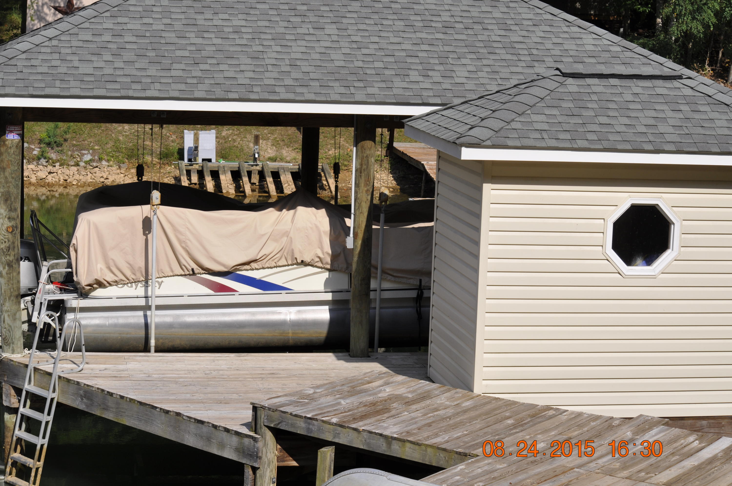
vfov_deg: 16.5
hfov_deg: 24.6
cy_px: 243
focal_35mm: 82
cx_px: 366
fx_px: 1675
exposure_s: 1/400
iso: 200
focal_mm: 55
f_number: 10
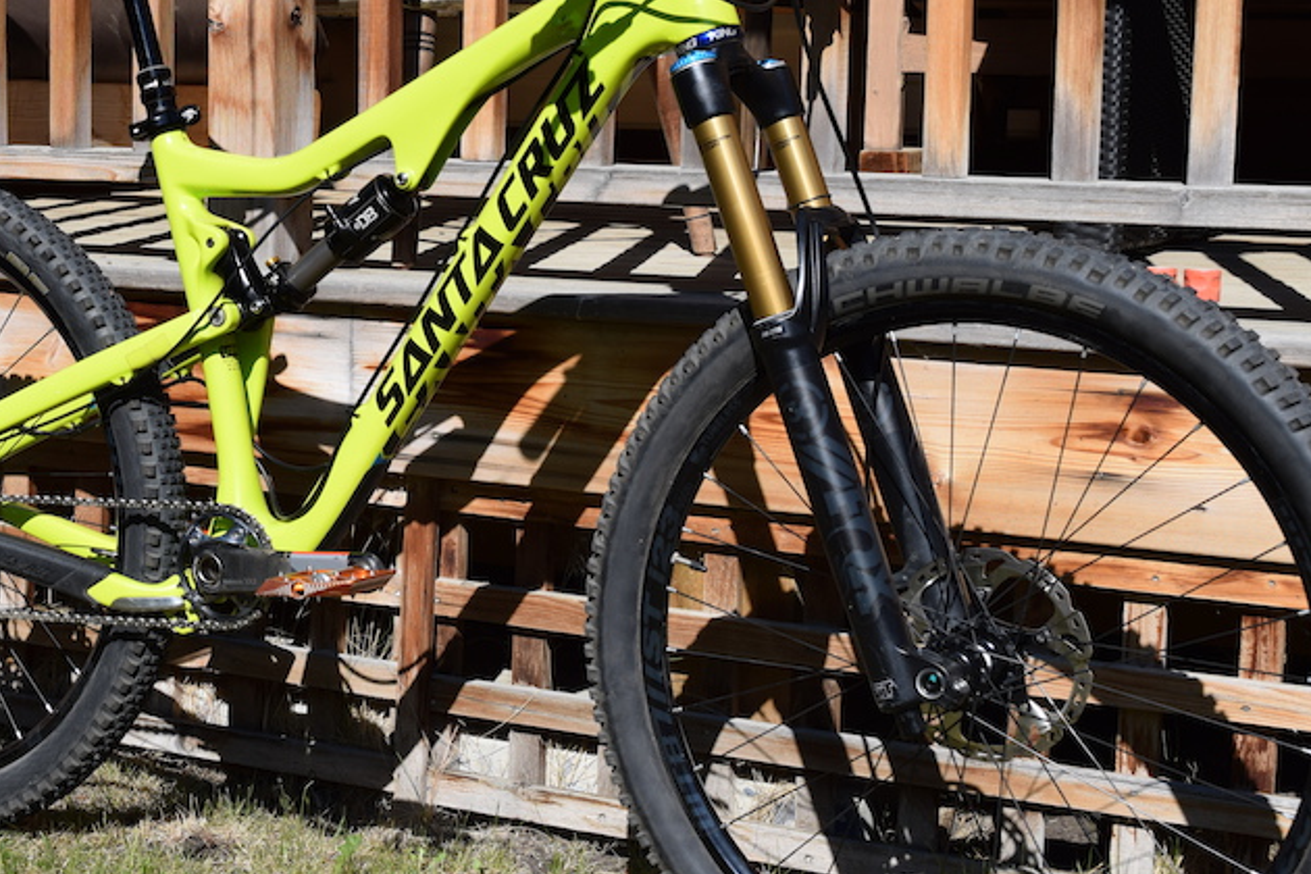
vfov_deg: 20.7
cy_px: 428
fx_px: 2396
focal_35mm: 66
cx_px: 383
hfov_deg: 30.2
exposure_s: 1/640
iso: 200
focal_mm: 27
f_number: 8
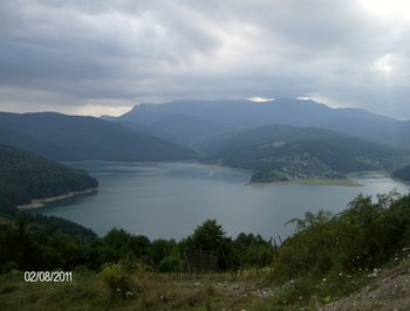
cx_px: 205
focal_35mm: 36
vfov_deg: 40.0
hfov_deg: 51.1
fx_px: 428
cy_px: 156
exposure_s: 1/345
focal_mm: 6
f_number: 2.8
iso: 100
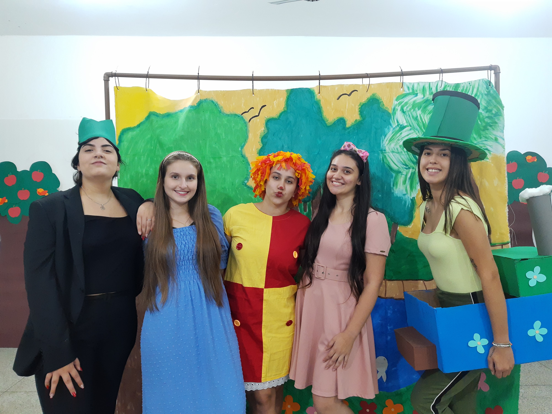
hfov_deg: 67.3
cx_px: 276
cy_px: 207
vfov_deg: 53.1
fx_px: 415
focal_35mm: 26
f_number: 1.7
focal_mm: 4.75
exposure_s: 1/50
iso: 178
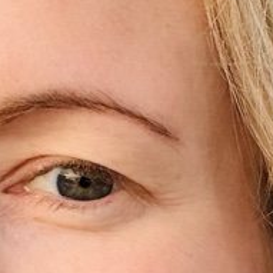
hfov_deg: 9.0
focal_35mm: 194
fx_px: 1731
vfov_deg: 8.8
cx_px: 190
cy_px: 383
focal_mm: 2.71
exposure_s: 1/121
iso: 40
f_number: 1.9
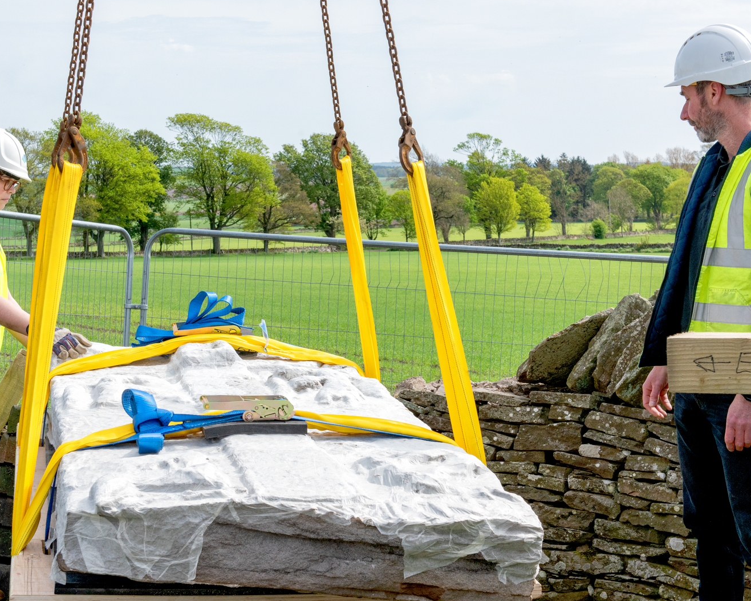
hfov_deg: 24.7
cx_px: 352
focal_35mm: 77
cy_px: 353
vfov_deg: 19.9
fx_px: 1712
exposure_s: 1/640
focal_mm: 50
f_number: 11
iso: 200
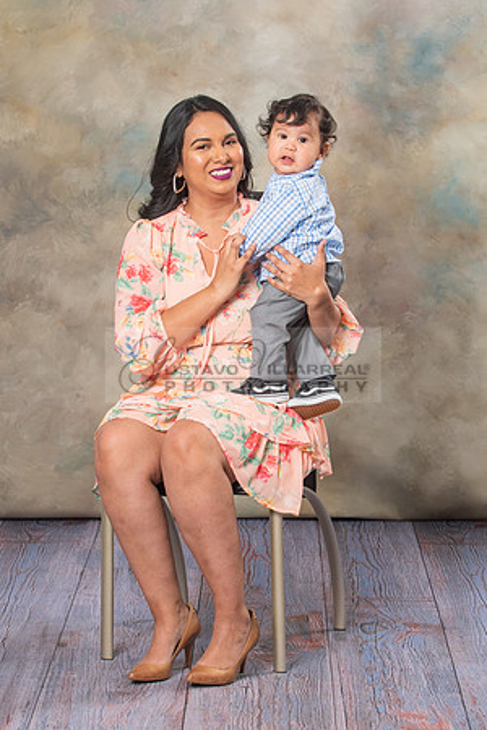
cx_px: 264
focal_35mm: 128
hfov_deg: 10.7
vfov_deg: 16.1
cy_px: 326
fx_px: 2589
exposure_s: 1/125
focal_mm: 70
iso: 200
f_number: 5.6
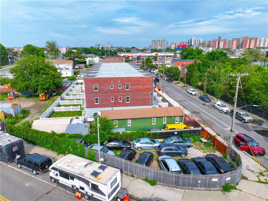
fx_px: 186
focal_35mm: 24
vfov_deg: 56.8
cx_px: 134
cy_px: 100
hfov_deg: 71.6
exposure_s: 1/1250
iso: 100
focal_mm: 12.29
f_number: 2.8
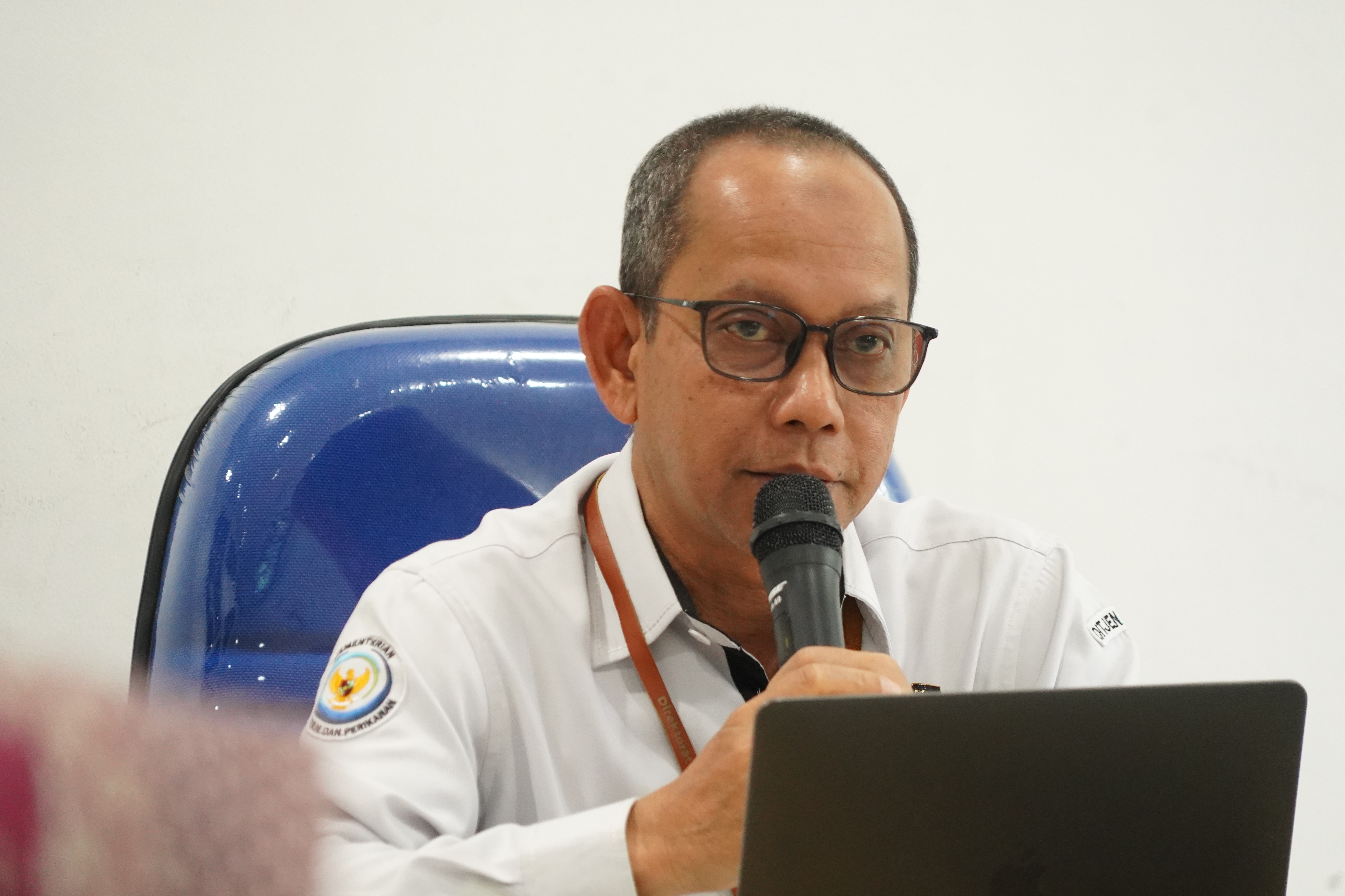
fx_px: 10198
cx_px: 706
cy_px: 495
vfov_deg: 5.0
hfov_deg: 7.5
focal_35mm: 273
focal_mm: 240
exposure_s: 1/125
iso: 6400
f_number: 6.3
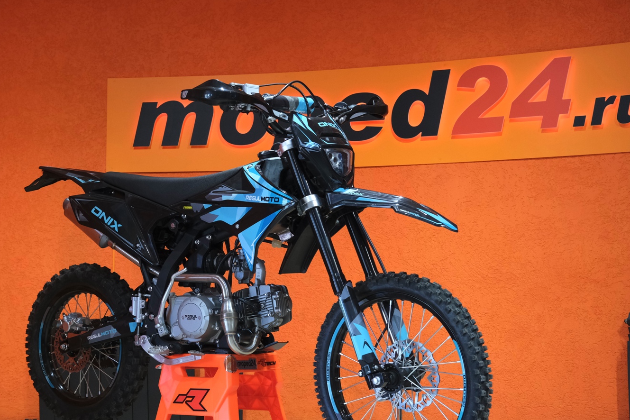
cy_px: 234
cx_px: 251
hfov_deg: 30.9
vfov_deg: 20.9
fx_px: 1137
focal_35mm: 65
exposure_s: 1/100
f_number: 4
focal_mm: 35.8
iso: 1600
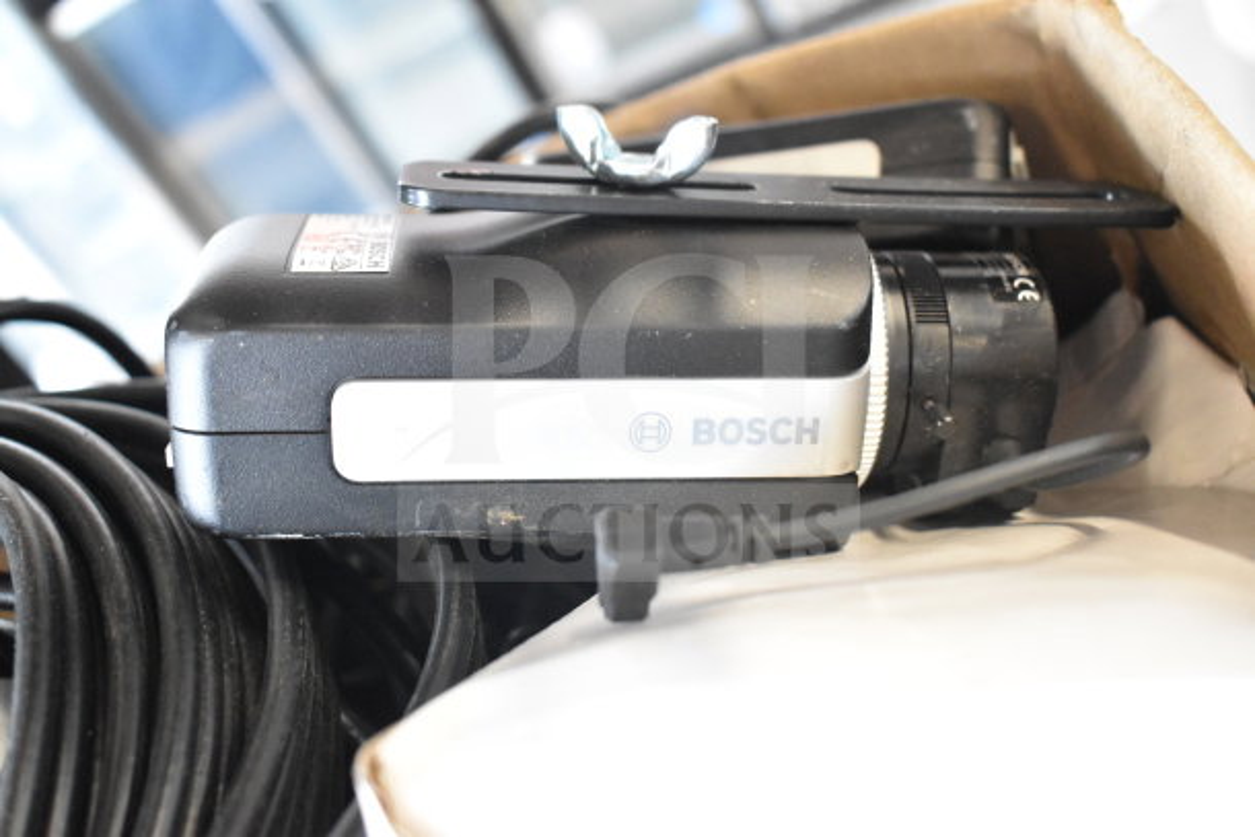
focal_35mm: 40
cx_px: 628
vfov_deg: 33.0
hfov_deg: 47.9
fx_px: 1412
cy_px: 418
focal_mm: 27
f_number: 5
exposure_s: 1/100
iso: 6400
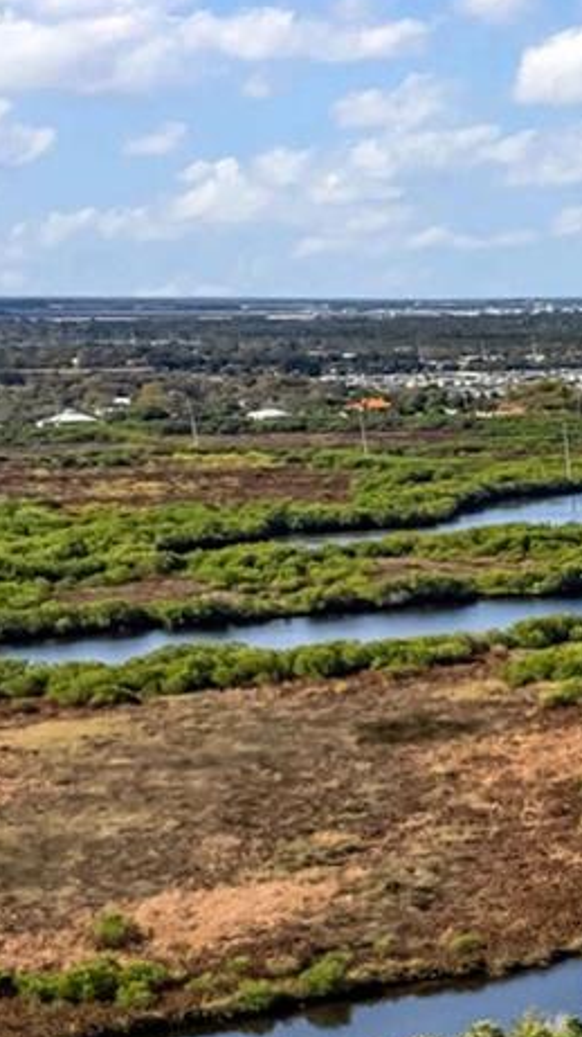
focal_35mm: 80
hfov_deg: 11.3
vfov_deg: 25.5
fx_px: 2197
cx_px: 1568
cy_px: 971
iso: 100
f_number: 2.8
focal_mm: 8.38
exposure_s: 1/1500
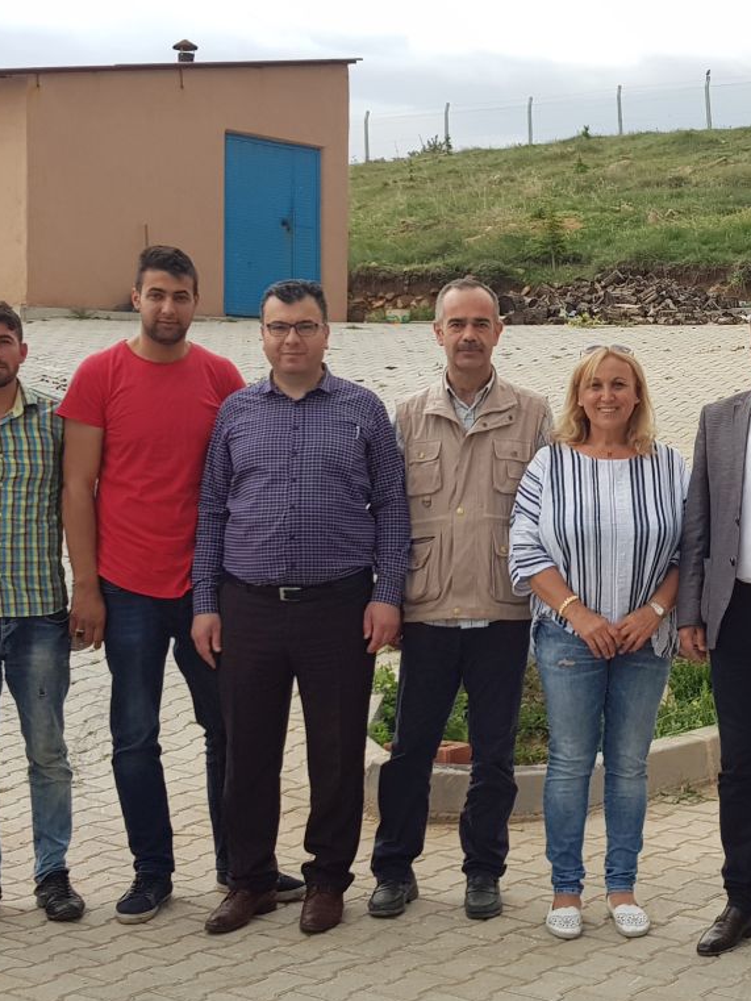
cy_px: 502
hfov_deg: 38.9
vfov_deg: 52.6
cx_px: 616
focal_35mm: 35
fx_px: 1012
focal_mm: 4.2
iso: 40
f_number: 1.7
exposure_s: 1/227
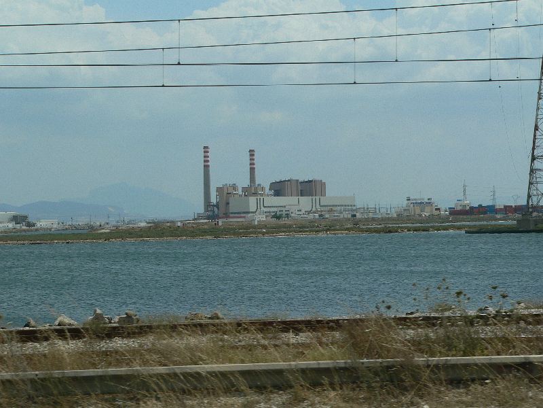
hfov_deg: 23.8
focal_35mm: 82
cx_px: 272
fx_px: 1286
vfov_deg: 18.0
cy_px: 204
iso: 80
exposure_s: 1/800
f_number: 5.6
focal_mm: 13.6
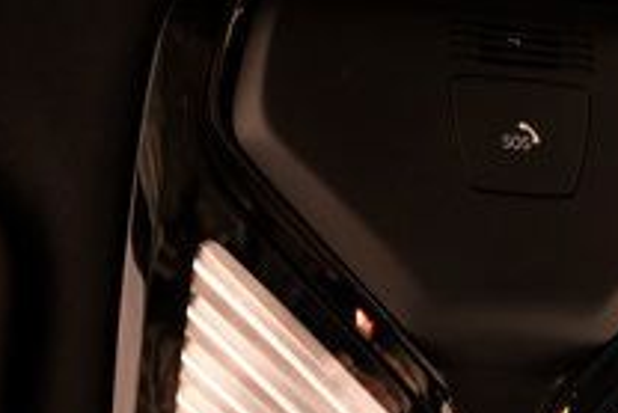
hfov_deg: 25.1
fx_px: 1374
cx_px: 461
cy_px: 420
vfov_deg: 16.7
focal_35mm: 80
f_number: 5.6
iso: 640
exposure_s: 1/200
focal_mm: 26
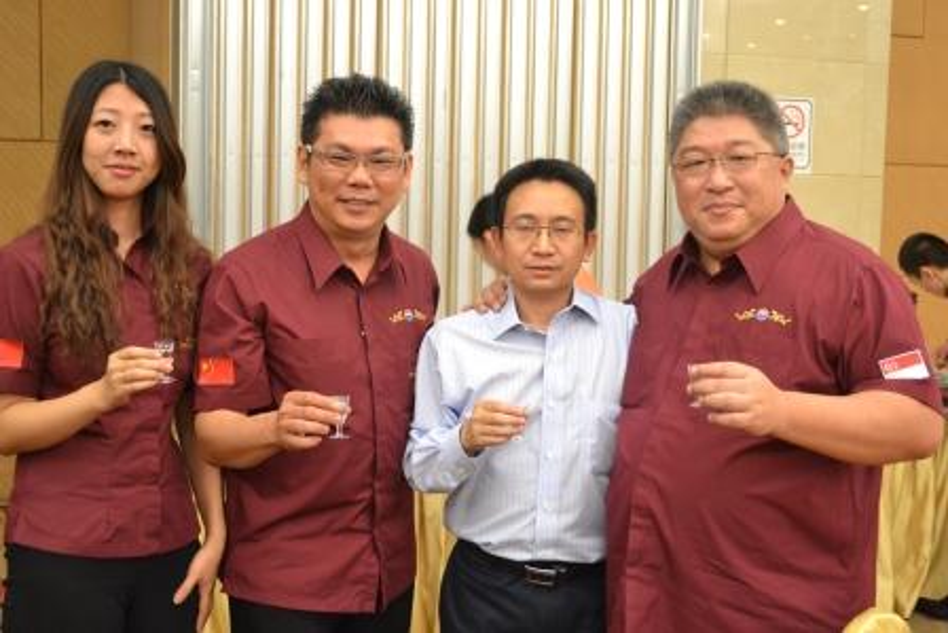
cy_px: 316
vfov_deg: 28.1
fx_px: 1264
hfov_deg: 41.1
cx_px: 474
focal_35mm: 48
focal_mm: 32
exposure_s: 1/15
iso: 1000
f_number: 4.8
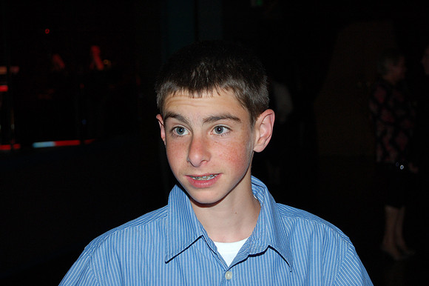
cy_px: 143
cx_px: 214
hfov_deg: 24.6
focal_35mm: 82
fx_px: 983
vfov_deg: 16.5
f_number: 5.6
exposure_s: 1/60
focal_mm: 55
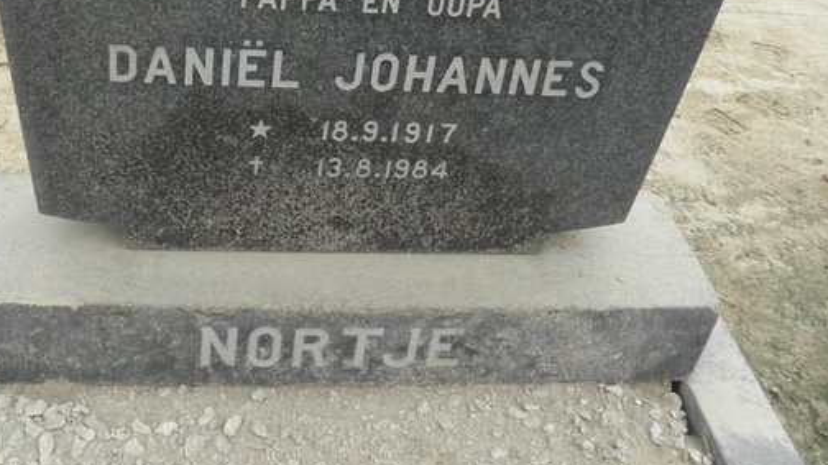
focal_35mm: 45
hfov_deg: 44.7
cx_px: 268
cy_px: 100
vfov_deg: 26.1
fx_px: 988
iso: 64
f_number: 5.6
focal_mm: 4.6
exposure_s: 1/60
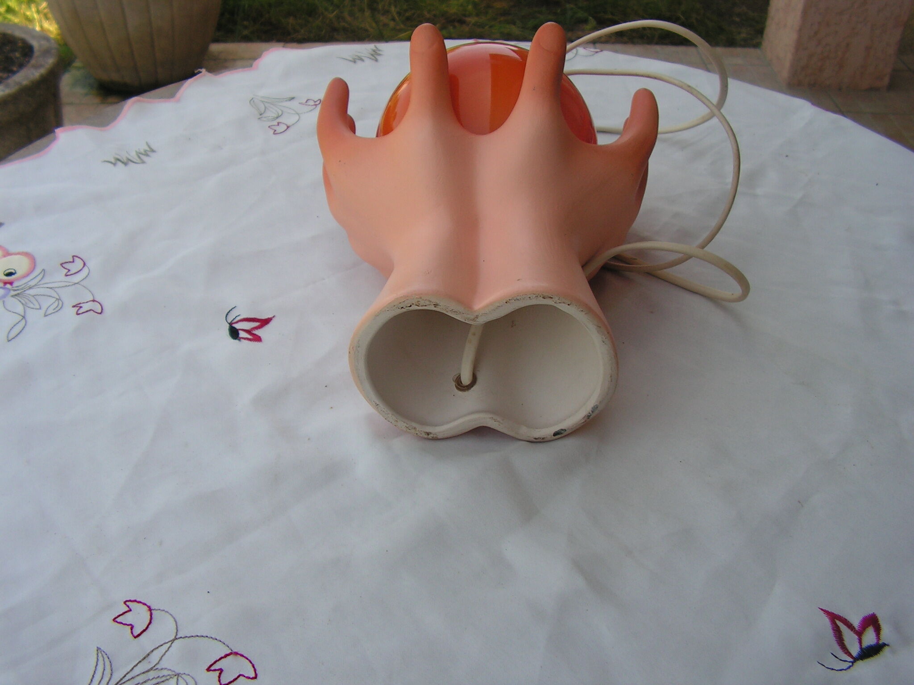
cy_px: 342
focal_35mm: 36
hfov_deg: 51.4
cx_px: 457
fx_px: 951
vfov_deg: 39.7
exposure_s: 1/400
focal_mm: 6
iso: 64
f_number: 3.2
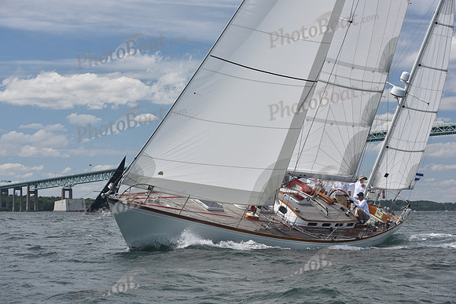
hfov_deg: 25.4
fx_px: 1014
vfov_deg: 17.1
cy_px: 152
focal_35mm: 80
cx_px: 228
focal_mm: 80
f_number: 7.1
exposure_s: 1/800
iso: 320
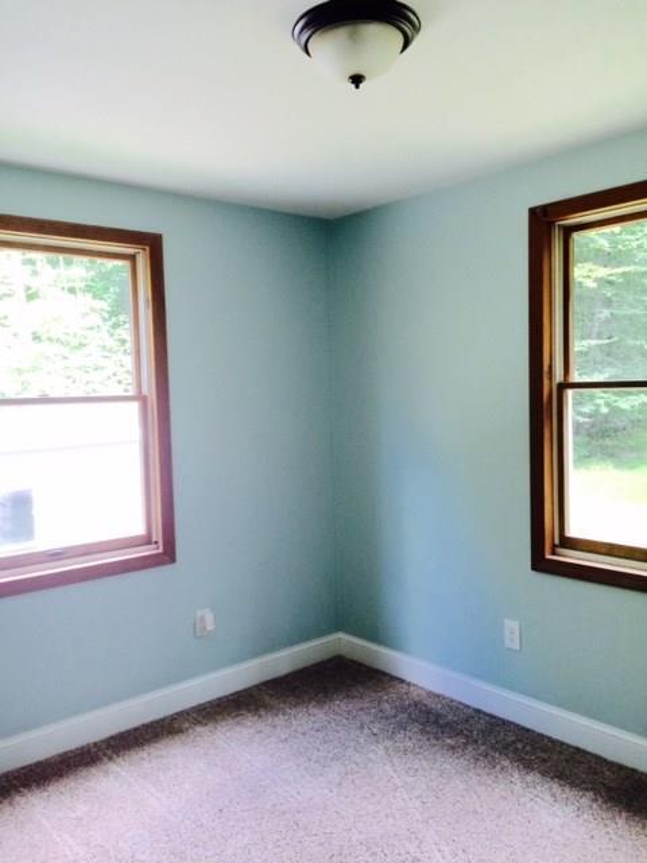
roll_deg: +2.8
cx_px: 324
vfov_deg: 61.7
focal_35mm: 29
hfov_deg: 48.2
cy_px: 432
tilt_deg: -4.7
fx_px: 723
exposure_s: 1/30
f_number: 2.2
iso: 40
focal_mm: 4.15
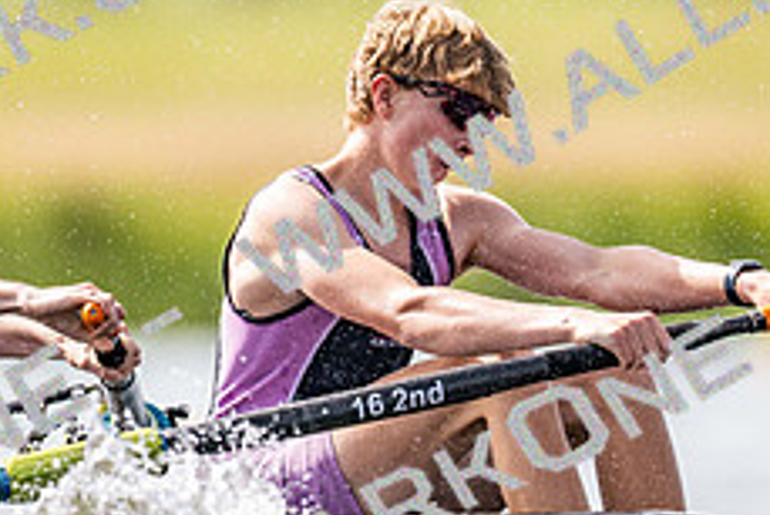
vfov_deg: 0.9
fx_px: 32552
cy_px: 305
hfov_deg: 1.4
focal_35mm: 1521
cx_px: 652
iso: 220
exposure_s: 1/2500
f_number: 4
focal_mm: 600
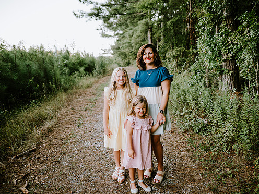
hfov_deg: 65.0
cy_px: 98
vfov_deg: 51.4
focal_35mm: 27
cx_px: 149
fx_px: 202
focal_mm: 24
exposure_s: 1/250
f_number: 2.2
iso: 320
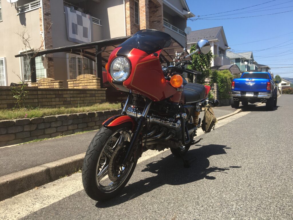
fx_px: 245
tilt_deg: -1.9
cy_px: 110
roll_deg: +3.2
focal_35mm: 29
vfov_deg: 48.2
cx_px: 146
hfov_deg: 61.7
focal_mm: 4.15
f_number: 2.2
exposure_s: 1/1054
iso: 25
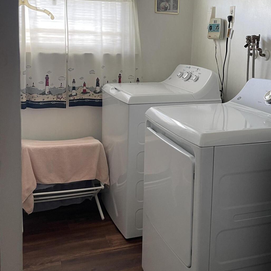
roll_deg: -2.3
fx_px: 381
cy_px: 91
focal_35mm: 43
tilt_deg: -9.6
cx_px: 168
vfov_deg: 38.7
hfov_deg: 38.9
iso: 80
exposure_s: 1/60
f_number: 1.6
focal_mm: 5.1
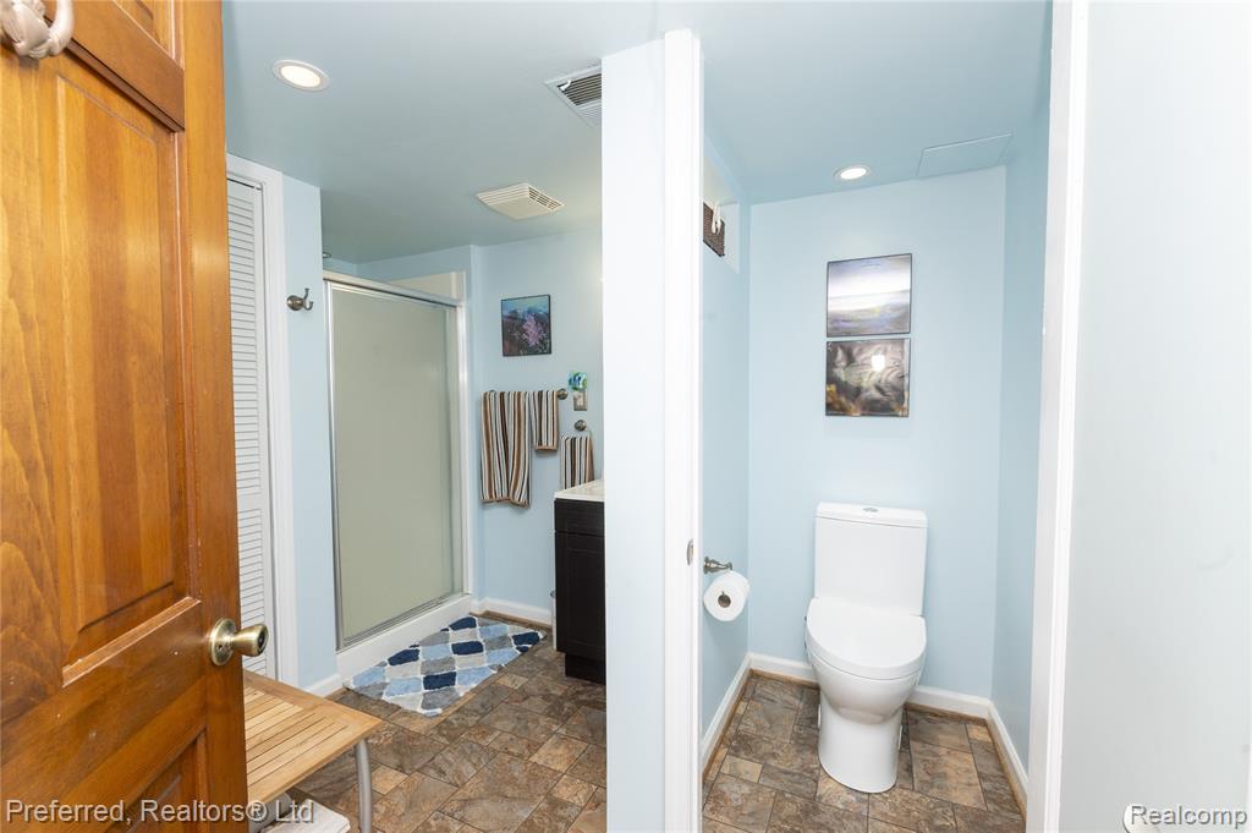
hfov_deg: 100.4
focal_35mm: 15
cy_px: 416
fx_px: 521
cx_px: 626
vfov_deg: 77.2
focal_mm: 15
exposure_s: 1/200
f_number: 10
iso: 800
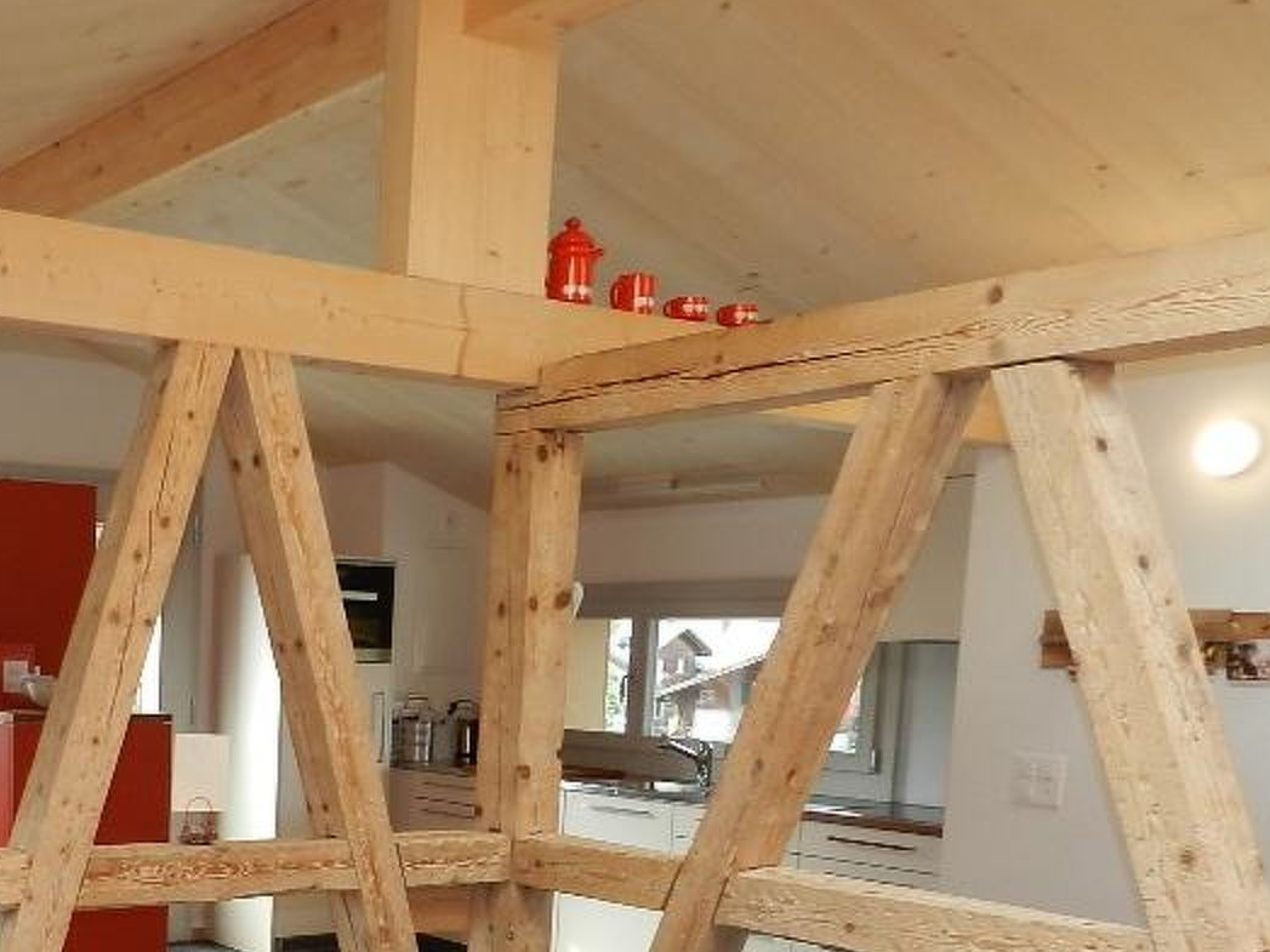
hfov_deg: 39.6
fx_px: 1651
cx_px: 176
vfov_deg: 30.6
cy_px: 879
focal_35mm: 45
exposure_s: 1/50
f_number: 3.4
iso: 160
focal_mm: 4
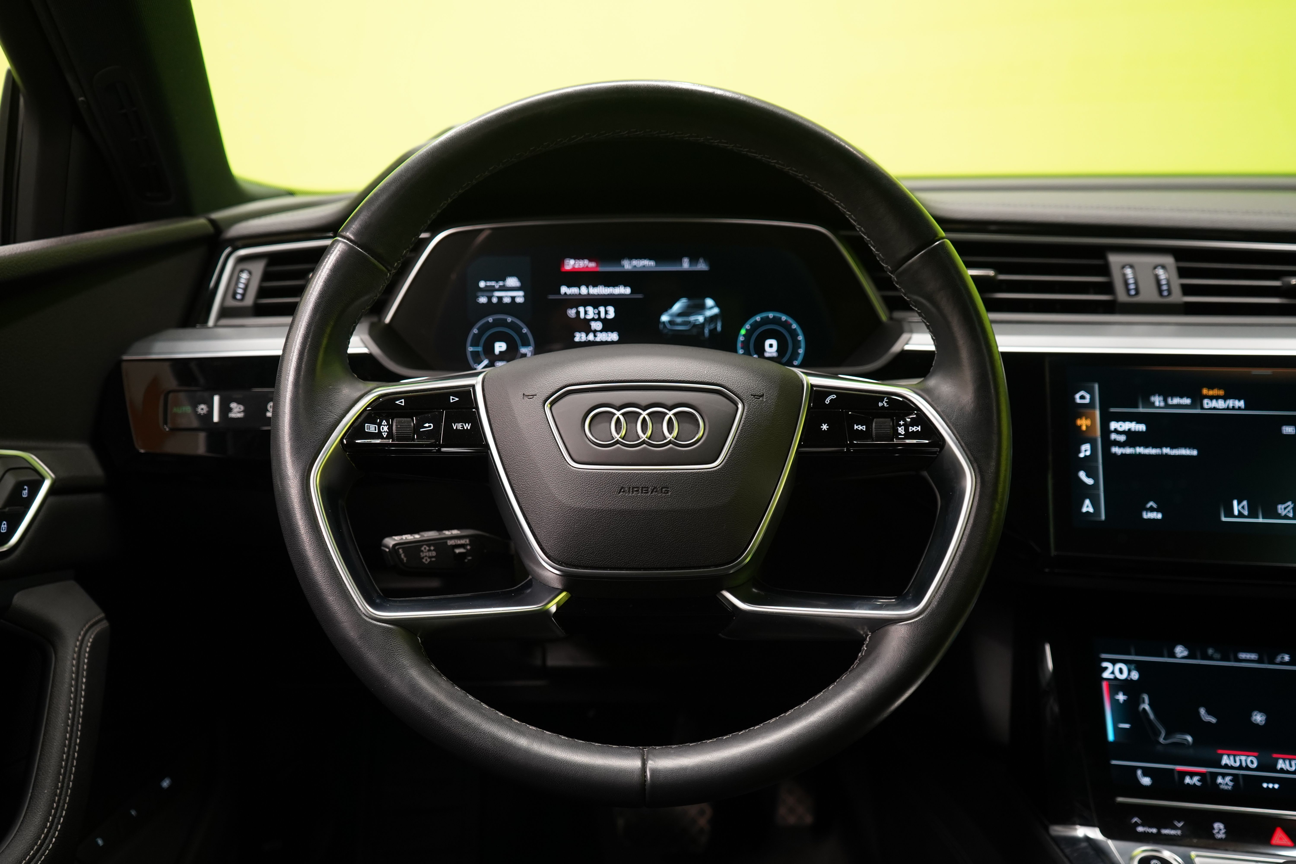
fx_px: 1152
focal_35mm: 32
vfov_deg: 41.1
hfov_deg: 58.7
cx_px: 648
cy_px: 432
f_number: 5
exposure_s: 1/25
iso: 1250
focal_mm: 32
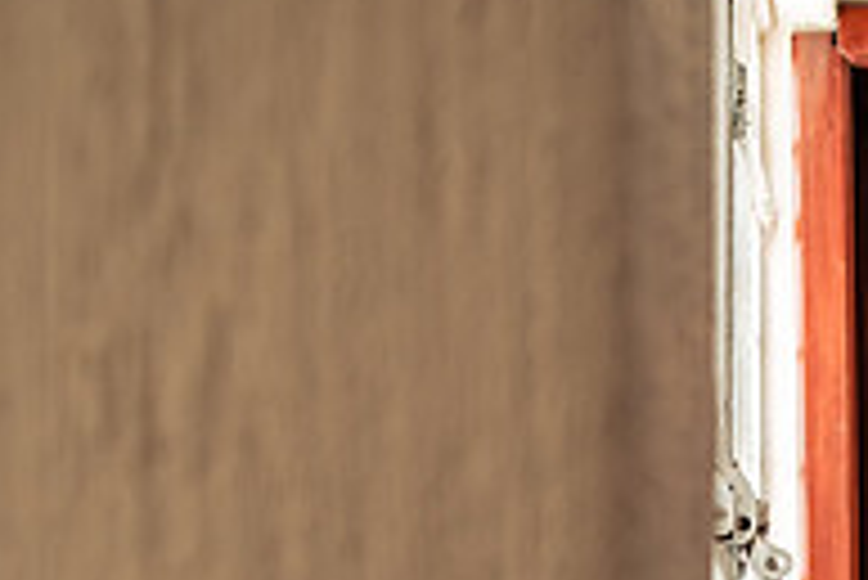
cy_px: 695
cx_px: 779
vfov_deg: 17.2
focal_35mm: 76
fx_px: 1834
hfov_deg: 25.8
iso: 400
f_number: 3.5
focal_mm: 24
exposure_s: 1/160
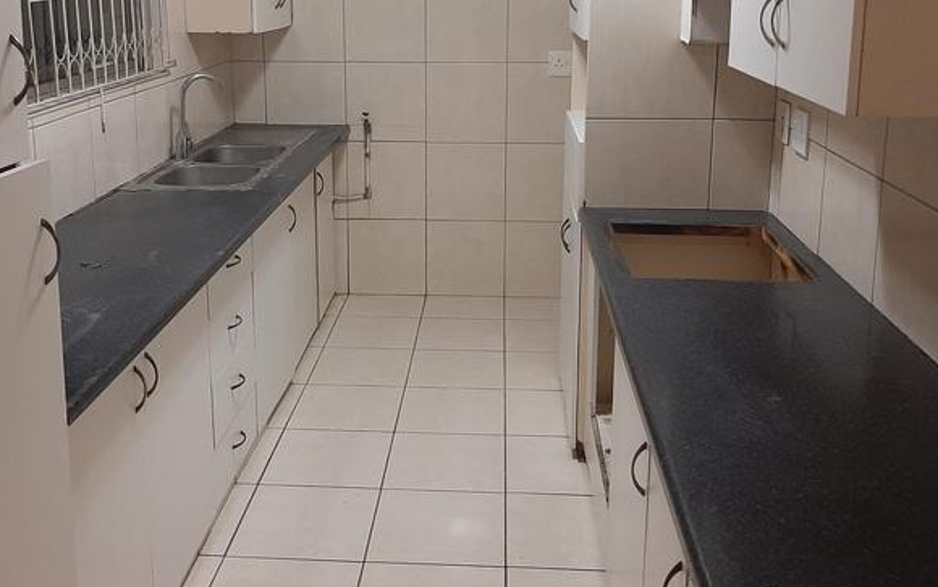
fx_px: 972
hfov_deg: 51.5
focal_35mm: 38
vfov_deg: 33.2
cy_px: 175
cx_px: 446
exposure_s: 1/25
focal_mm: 3.93
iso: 200
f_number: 1.7
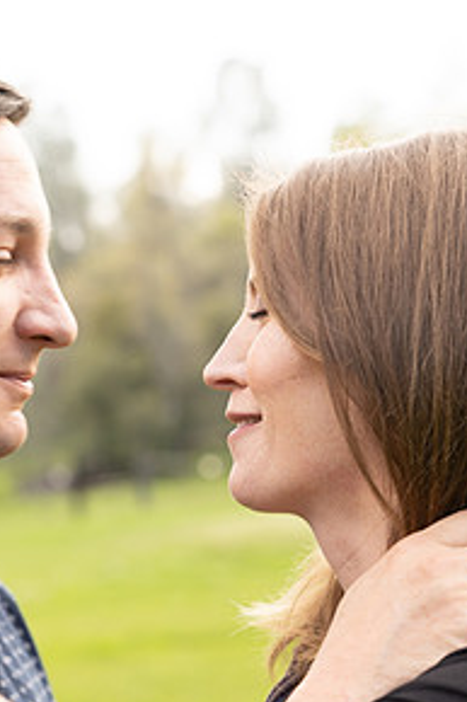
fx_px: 1695
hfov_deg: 15.7
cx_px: 169
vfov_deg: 23.3
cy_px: 465
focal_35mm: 87
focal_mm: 56
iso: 200
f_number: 3.5
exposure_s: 1/125
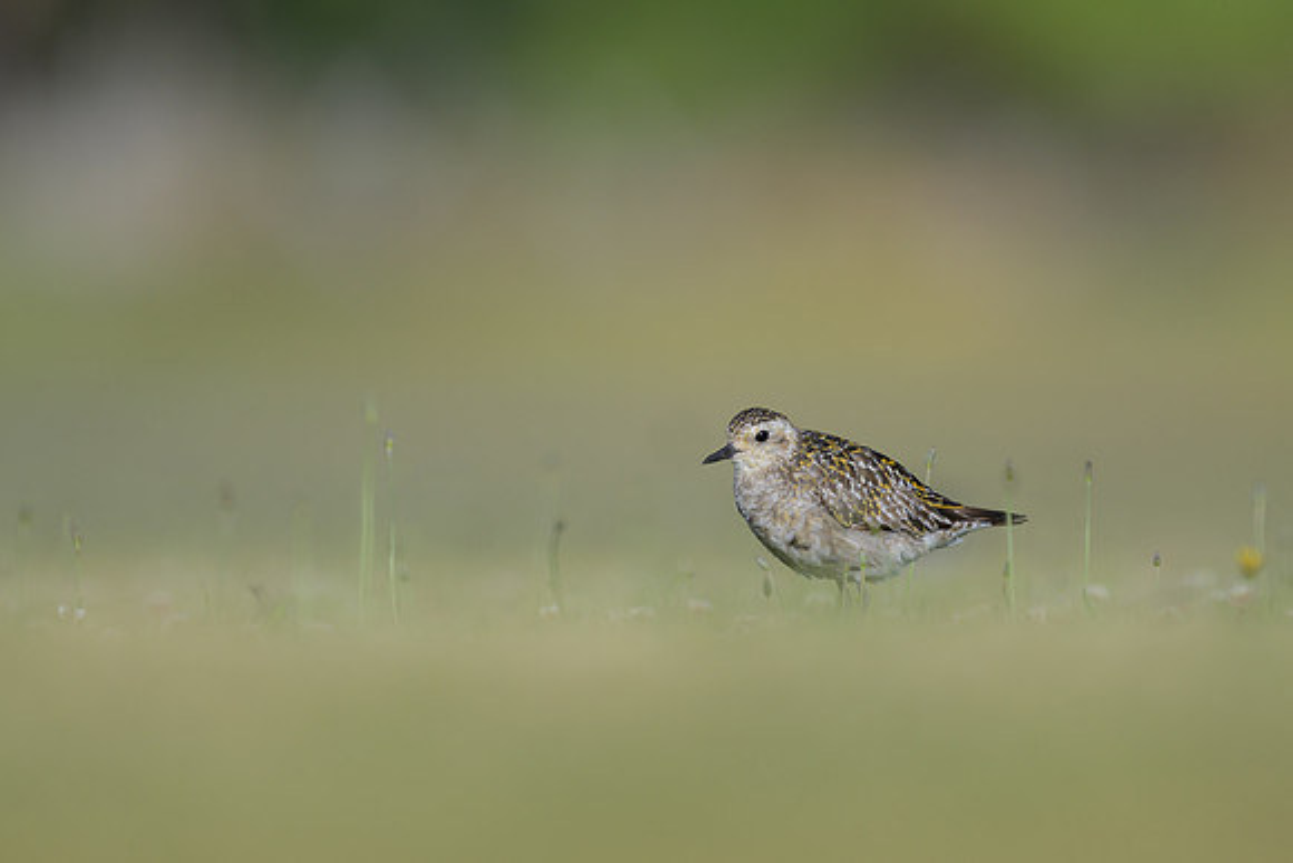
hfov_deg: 1.8
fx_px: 41883
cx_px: 695
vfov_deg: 1.2
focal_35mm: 1166
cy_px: 347
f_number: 4
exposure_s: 1/2000
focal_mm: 560
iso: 140
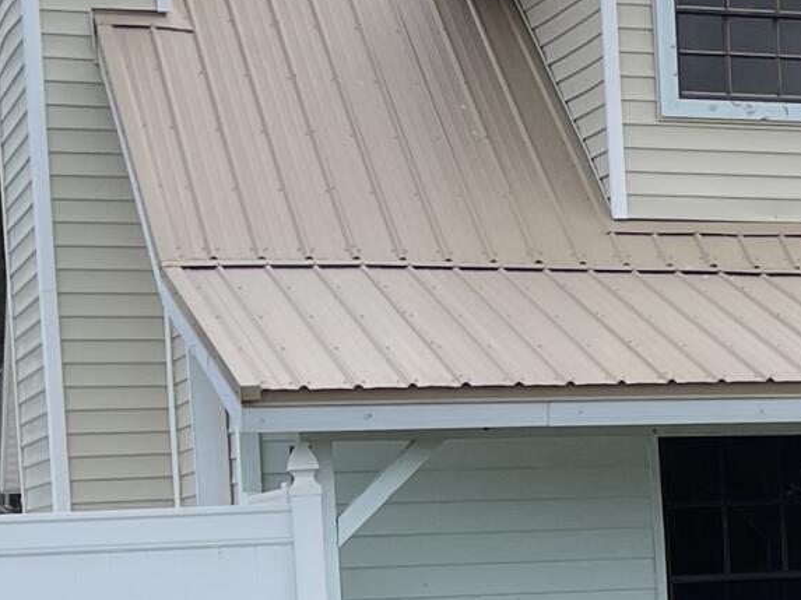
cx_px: 1264
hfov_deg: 14.0
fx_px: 3029
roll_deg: +1.8
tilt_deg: -2.1
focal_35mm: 131
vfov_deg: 11.1
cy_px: 669
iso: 32
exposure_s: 1/1403
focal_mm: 5.1
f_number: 1.6
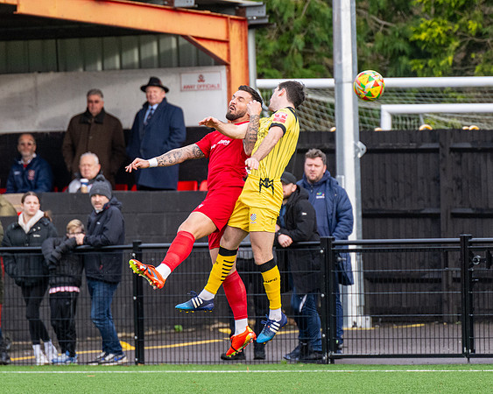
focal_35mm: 518
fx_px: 7553
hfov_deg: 3.7
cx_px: 263
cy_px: 170
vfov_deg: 3.0
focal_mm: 270
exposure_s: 1/1600
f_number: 4
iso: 800
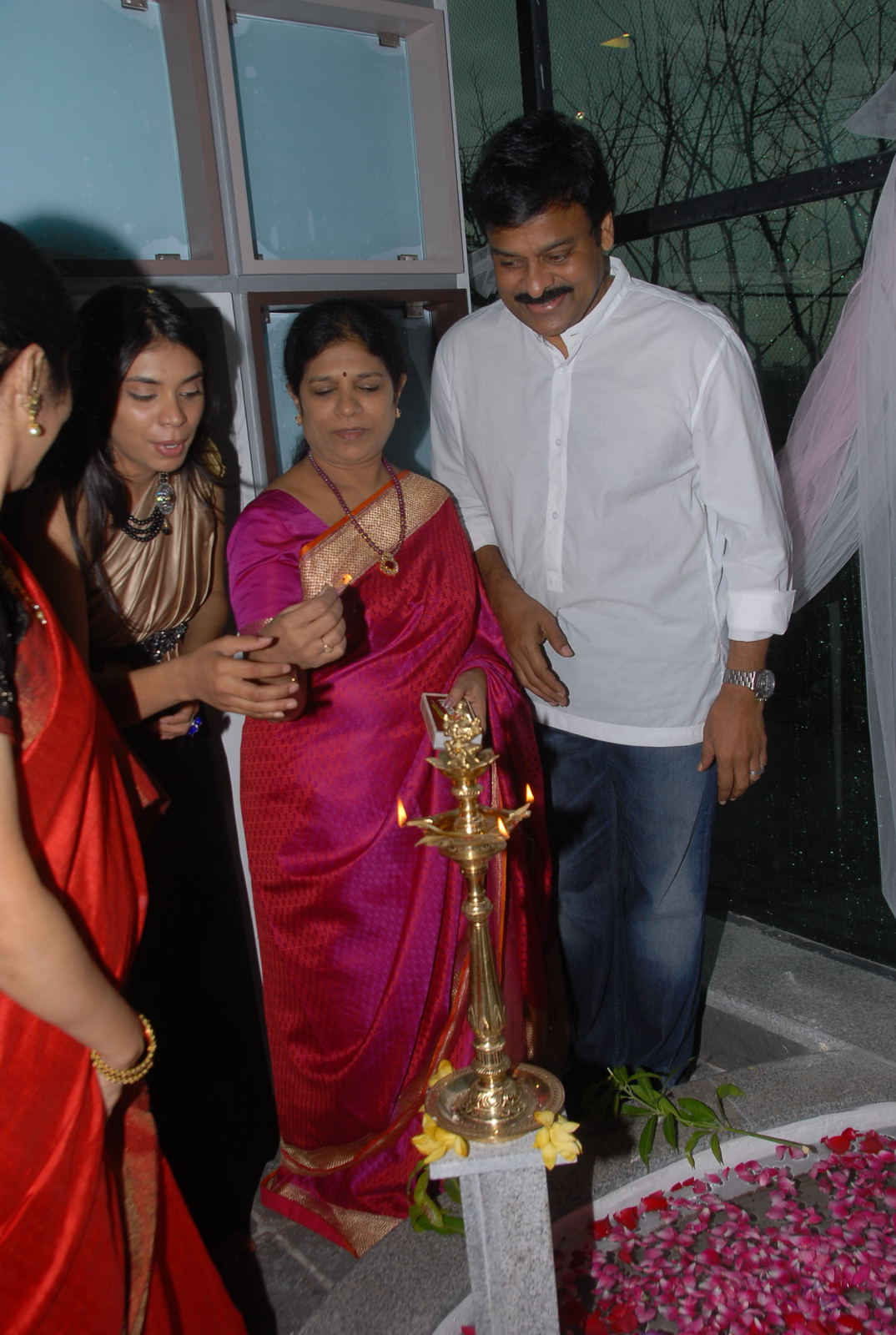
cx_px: 448
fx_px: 1115
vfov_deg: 61.8
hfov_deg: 43.8
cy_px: 668
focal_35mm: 30
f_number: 7.1
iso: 200
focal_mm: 20
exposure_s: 1/125
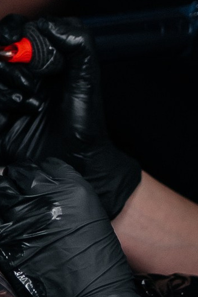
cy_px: 101
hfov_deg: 3.9
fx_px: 2896
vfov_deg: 5.9
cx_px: -152
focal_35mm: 351
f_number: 1.8
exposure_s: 1/250
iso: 500
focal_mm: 45
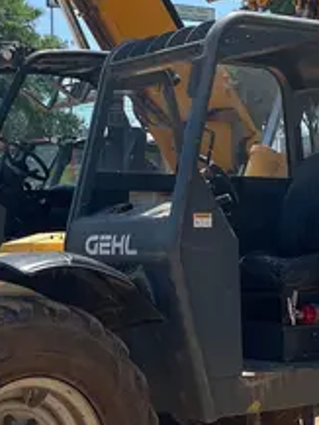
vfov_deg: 22.1
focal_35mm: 88
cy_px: 126
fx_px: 1080
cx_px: 119
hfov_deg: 16.8
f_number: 1.6
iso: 50
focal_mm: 5.1
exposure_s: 1/3049
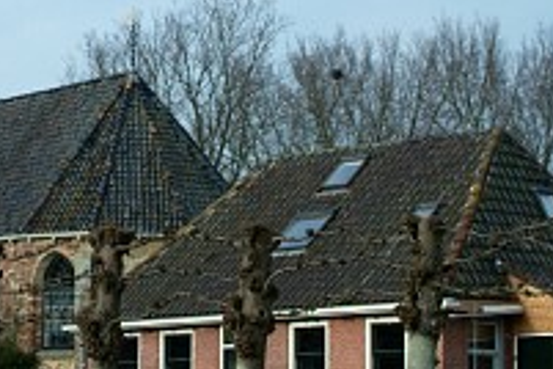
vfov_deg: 9.7
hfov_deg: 14.5
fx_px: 2166
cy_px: 145
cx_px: 151
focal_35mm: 141
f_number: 3.5
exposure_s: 1/2000
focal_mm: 42
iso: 400
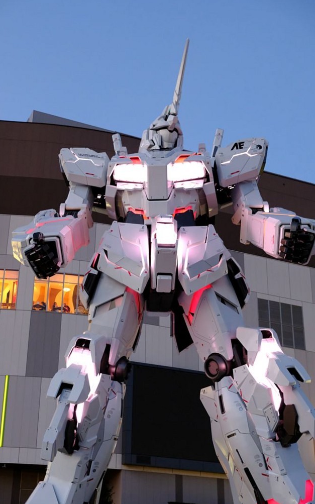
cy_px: 252
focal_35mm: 51
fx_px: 700
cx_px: 144
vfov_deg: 39.6
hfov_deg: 25.3
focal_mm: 32.9
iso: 3200
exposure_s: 1/42
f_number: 4
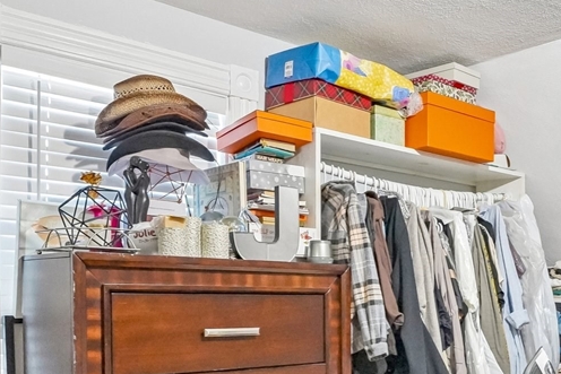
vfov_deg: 38.2
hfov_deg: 56.0
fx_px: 514
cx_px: 373
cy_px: 309
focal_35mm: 33
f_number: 8
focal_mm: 16
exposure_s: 1/30
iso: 6400
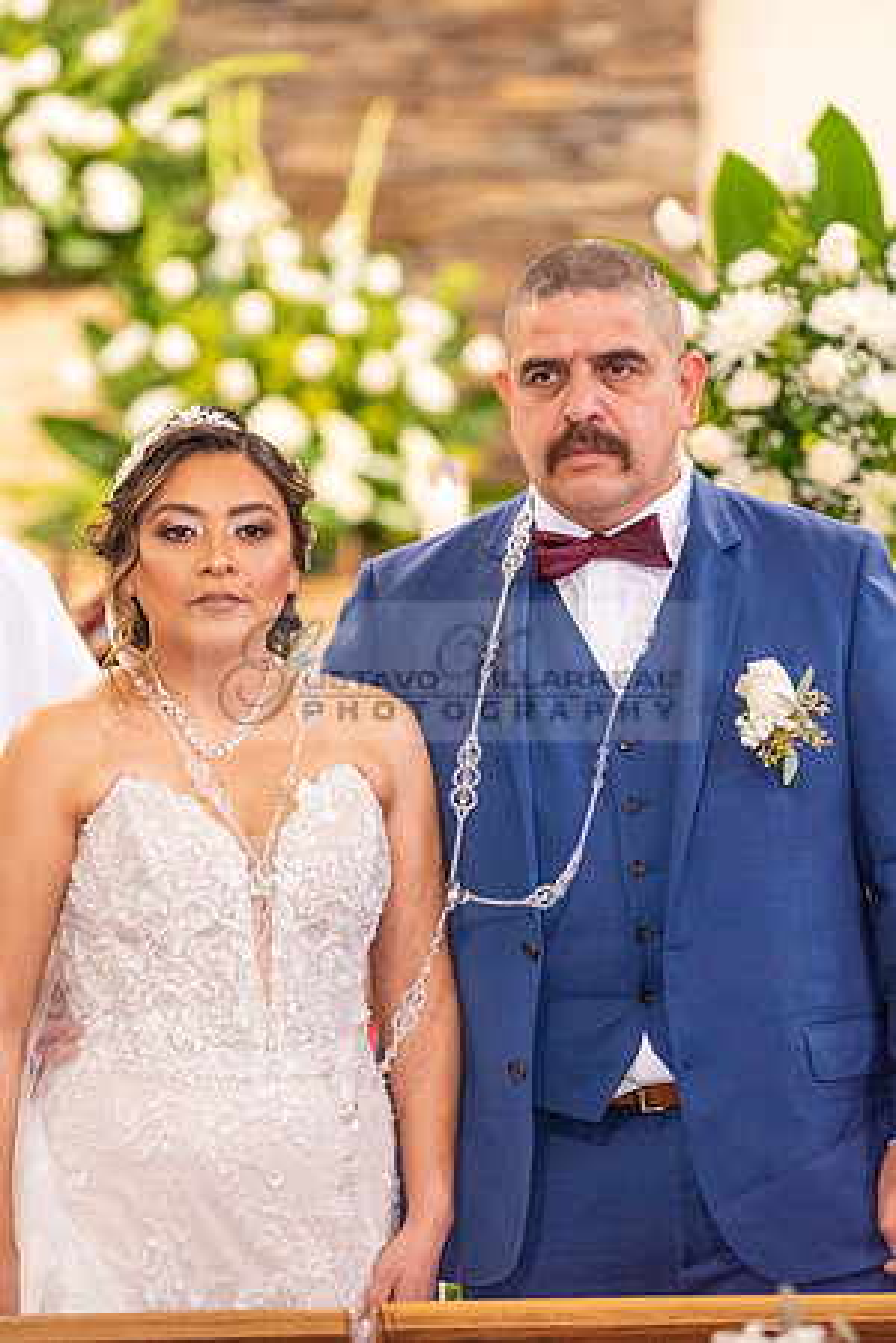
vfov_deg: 9.8
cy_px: 672
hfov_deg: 6.5
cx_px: 577
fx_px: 7834
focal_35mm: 210
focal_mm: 140
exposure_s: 1/160
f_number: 2.8
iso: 2000
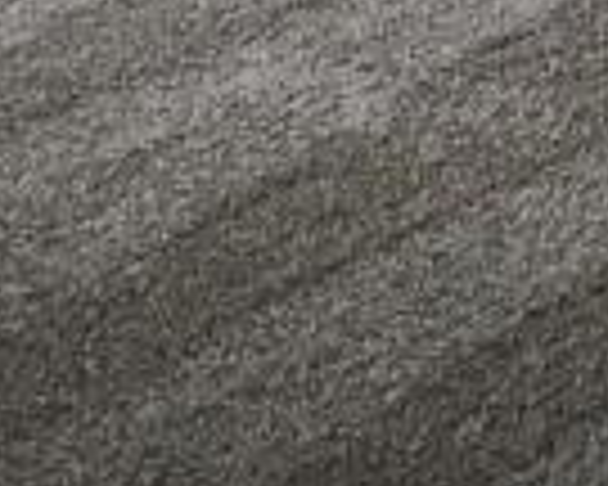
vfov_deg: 6.3
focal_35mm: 215
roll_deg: +2.4
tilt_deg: -8.4
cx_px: 865
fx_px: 3869
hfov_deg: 8.8
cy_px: -1179
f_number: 2.2
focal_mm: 4.15
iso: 40
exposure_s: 1/30
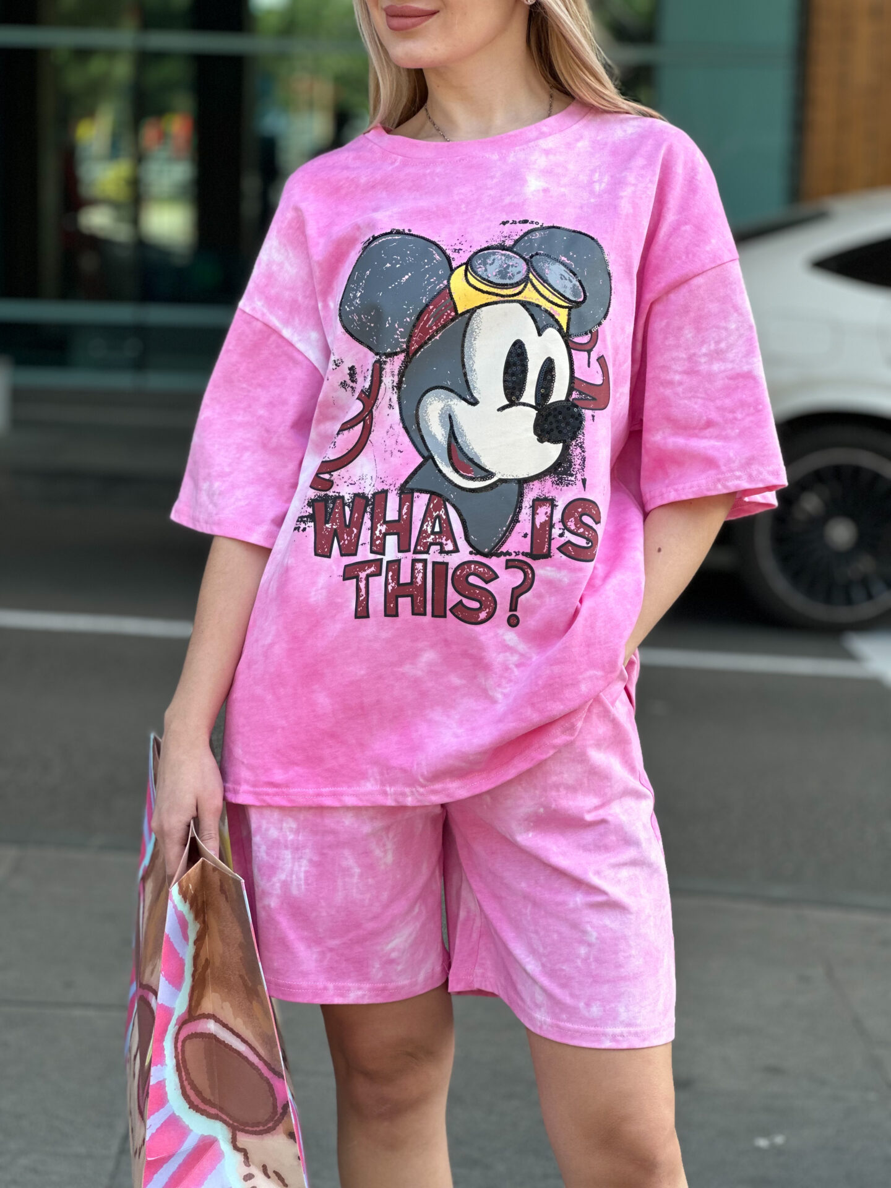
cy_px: 594
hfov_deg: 19.1
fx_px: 2643
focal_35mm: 77
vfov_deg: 25.3
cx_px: 446
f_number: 2.8
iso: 32
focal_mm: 9
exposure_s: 1/120
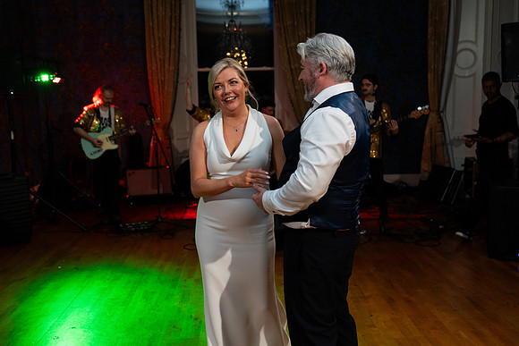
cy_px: 173
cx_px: 260
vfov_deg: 36.9
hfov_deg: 53.1
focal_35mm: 36
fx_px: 519
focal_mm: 36
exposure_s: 1/160
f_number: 2.8
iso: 1250
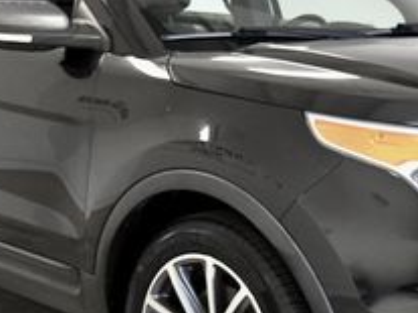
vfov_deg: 15.1
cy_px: 171
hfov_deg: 20.0
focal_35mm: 98
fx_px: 1183
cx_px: 228
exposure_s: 1/800
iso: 2500
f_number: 4.5
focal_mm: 22
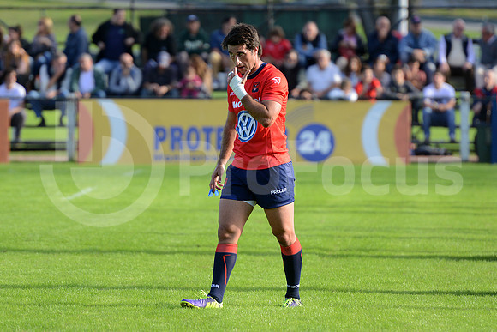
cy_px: 166
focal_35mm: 270
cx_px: 248
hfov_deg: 7.6
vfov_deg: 5.1
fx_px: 3728
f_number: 4
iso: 500
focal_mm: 270
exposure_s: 1/640
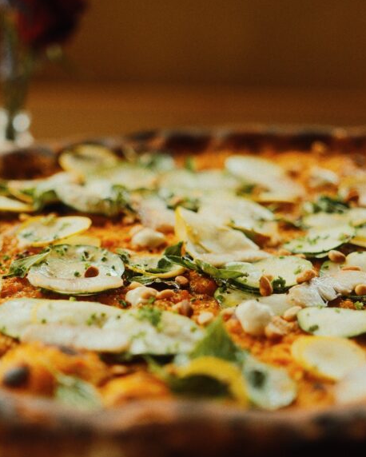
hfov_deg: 18.3
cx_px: 143
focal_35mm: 84
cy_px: 252
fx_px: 1137
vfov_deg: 22.7
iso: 800
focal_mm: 33
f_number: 1.4
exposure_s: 1/750
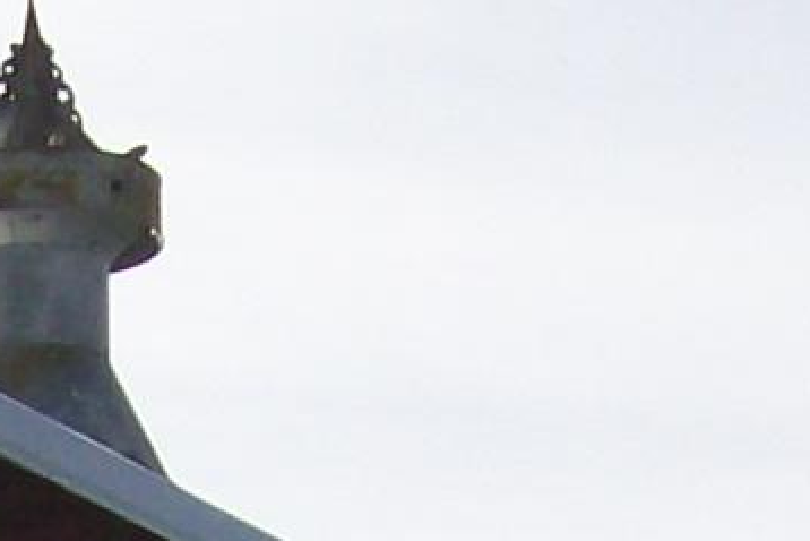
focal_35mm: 301
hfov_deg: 6.8
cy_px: 1519
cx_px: -229
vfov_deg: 4.4
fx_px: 6775
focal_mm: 7.6
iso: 80
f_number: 5.4
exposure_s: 1/576
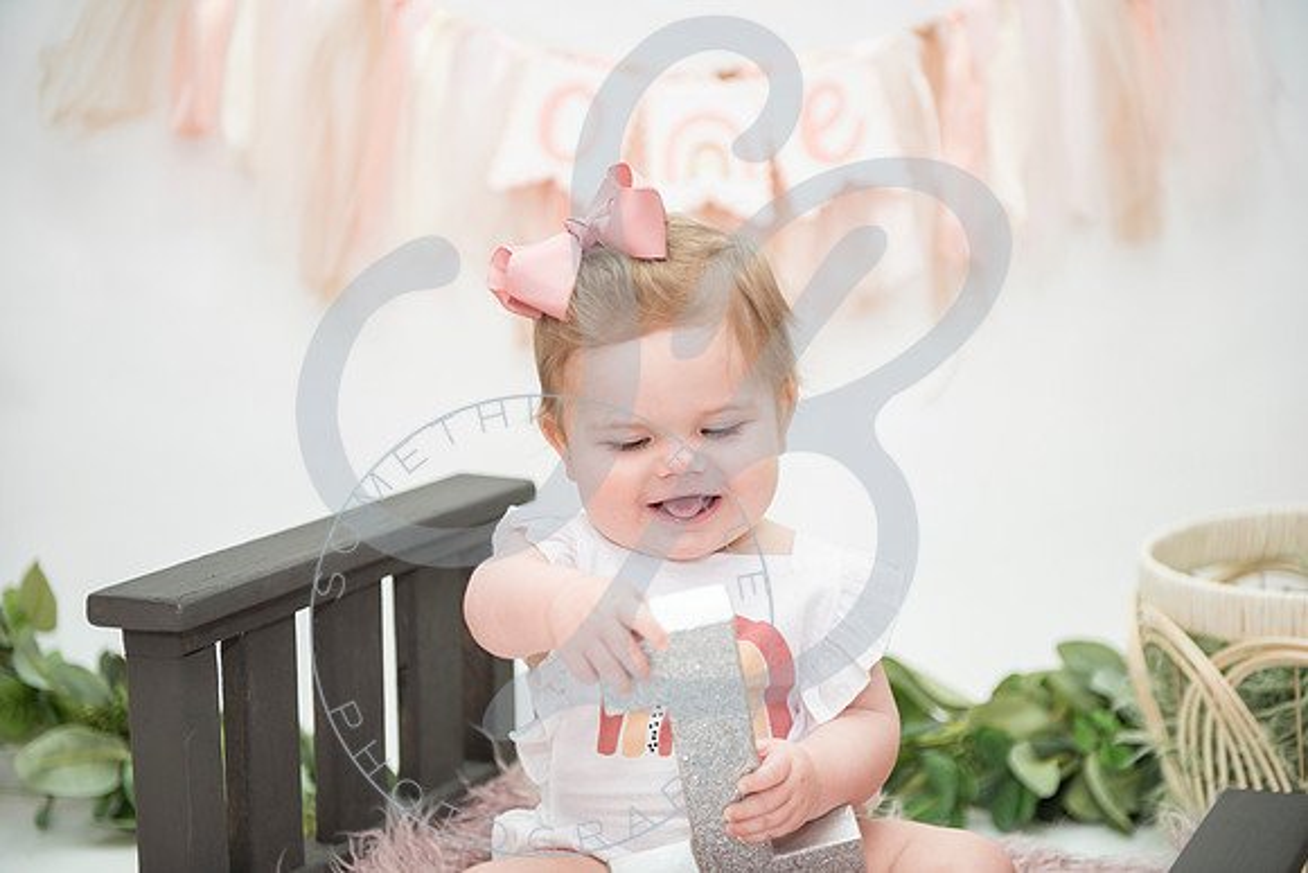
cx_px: 654
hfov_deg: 28.8
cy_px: 436
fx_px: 2544
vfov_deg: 19.5
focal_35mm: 70
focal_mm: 70
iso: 160
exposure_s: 1/200
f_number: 2.8
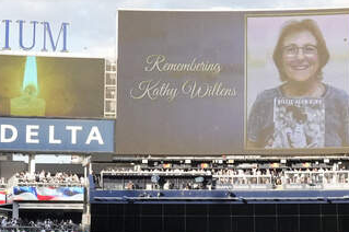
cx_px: 239
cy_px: 105
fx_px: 1307
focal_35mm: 135
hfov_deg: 15.2
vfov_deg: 10.1
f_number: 7.1
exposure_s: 1/2000
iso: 2500
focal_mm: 28
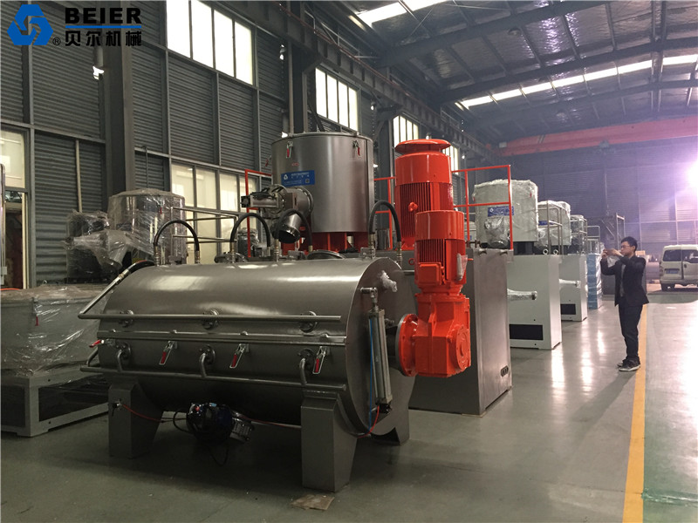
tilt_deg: +1.1
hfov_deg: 61.7
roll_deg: +0.7
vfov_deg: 48.2
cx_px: 349
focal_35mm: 29
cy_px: 262
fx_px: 585
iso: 200
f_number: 2.2
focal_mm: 4.15
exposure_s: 1/33
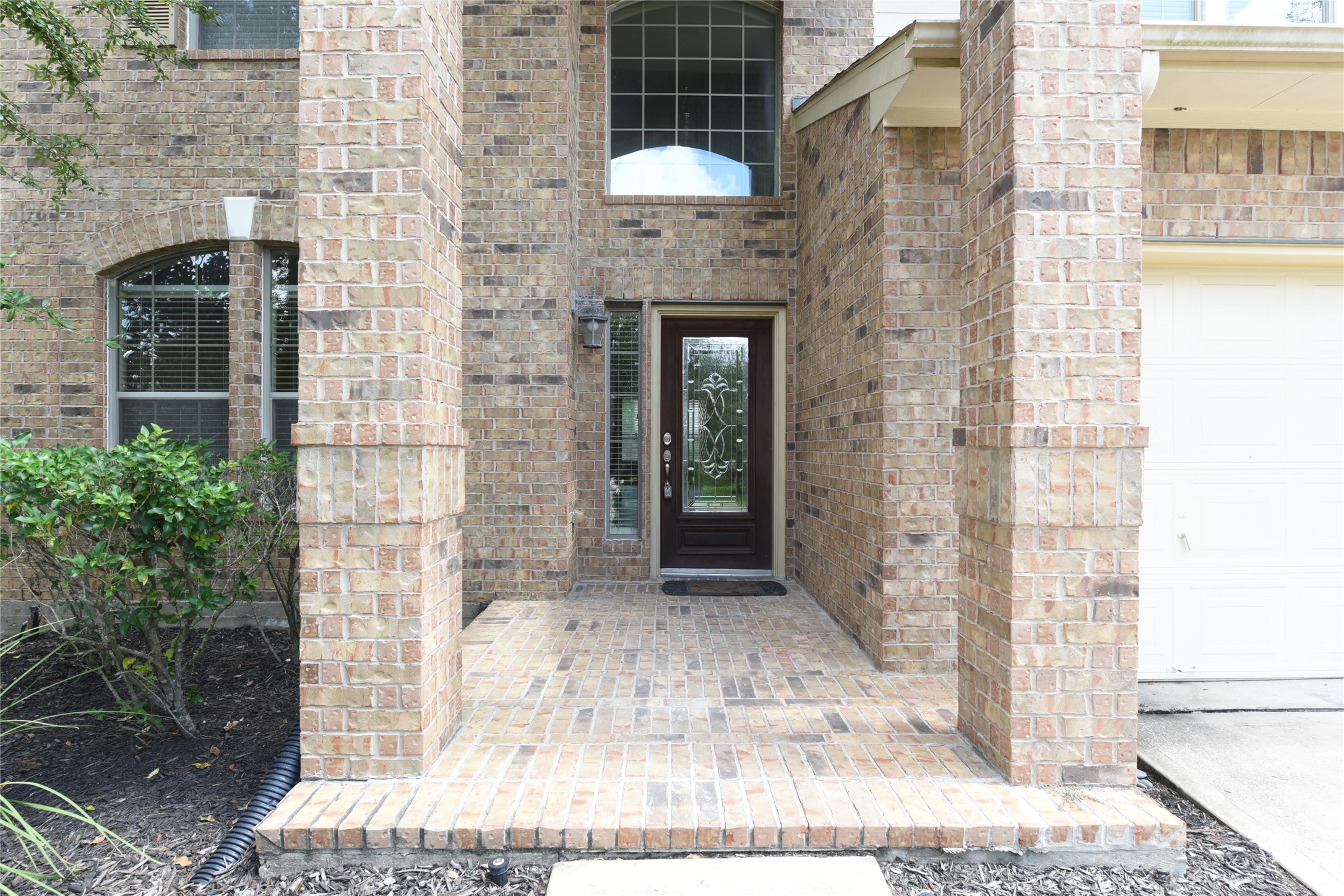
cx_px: 672
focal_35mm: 18
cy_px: 448
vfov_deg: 67.4
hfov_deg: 90.0
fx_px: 672
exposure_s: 1/80
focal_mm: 18
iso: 640
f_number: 9
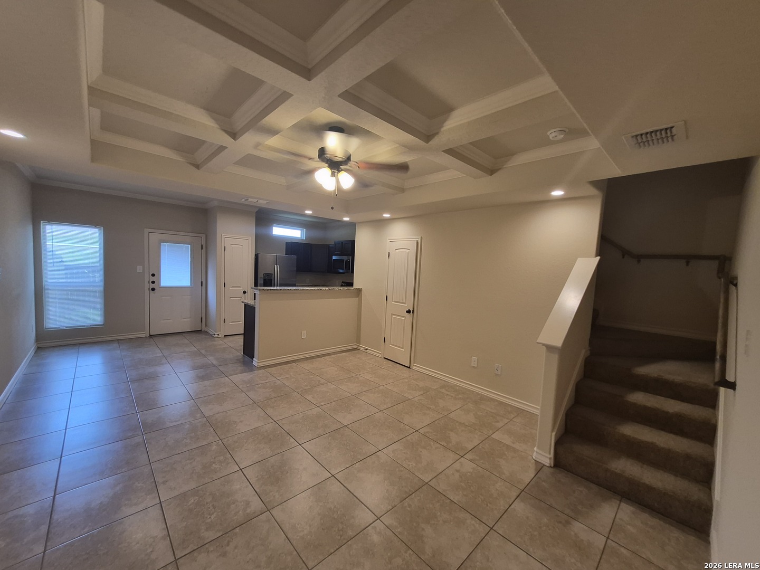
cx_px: 380
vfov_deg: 89.9
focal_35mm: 13
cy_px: 285
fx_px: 285
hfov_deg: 106.2
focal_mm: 1.74
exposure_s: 1/60
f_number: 2.2
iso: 160
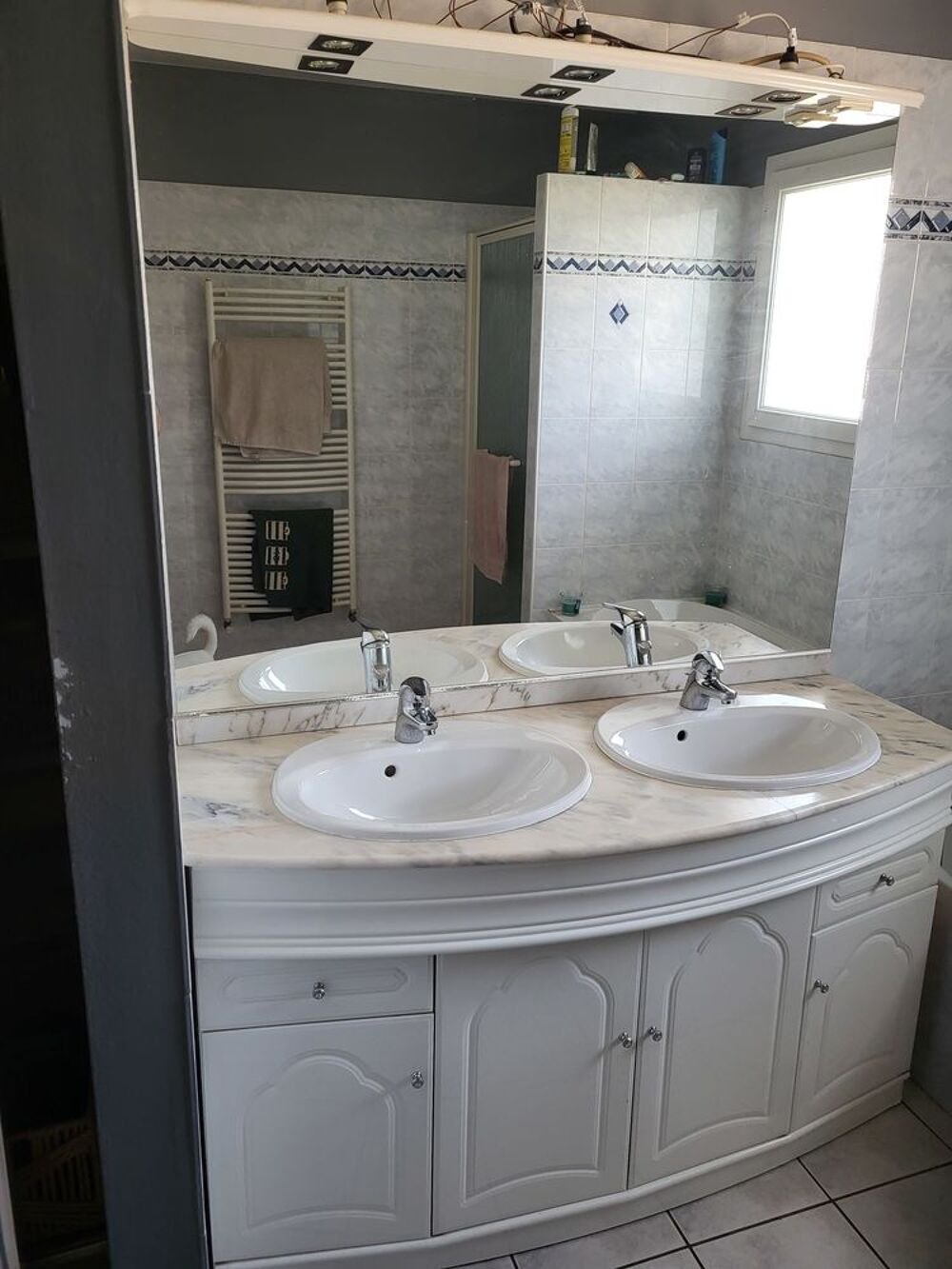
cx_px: 476
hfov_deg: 53.1
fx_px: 953
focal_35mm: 26
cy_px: 634
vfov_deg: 67.3
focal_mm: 5.4
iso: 160
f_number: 1.8
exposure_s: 1/100
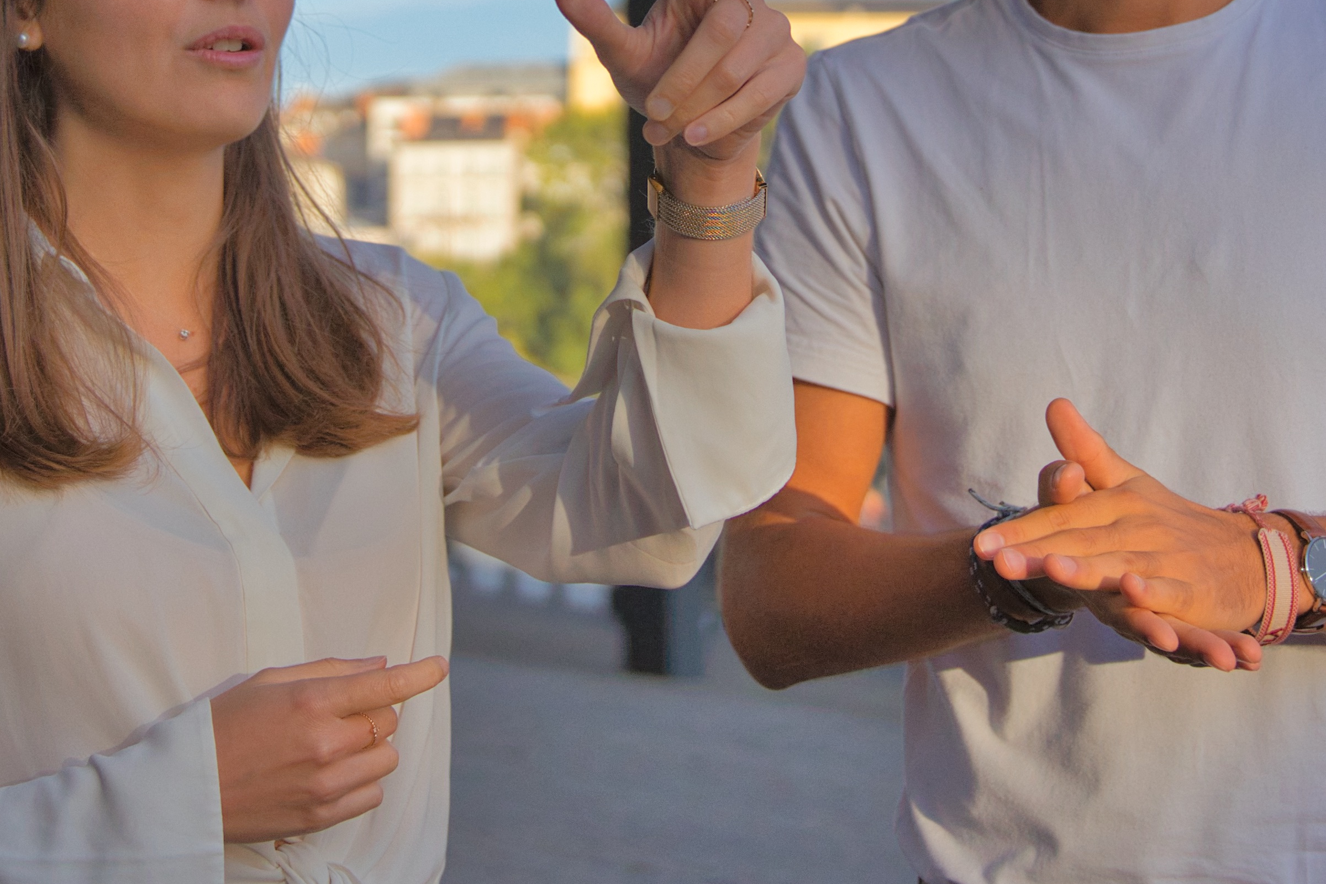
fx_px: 3315
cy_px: 222
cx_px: 667
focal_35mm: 90
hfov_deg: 22.6
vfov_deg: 15.1
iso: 800
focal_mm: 36
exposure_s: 1/6400
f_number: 2.8
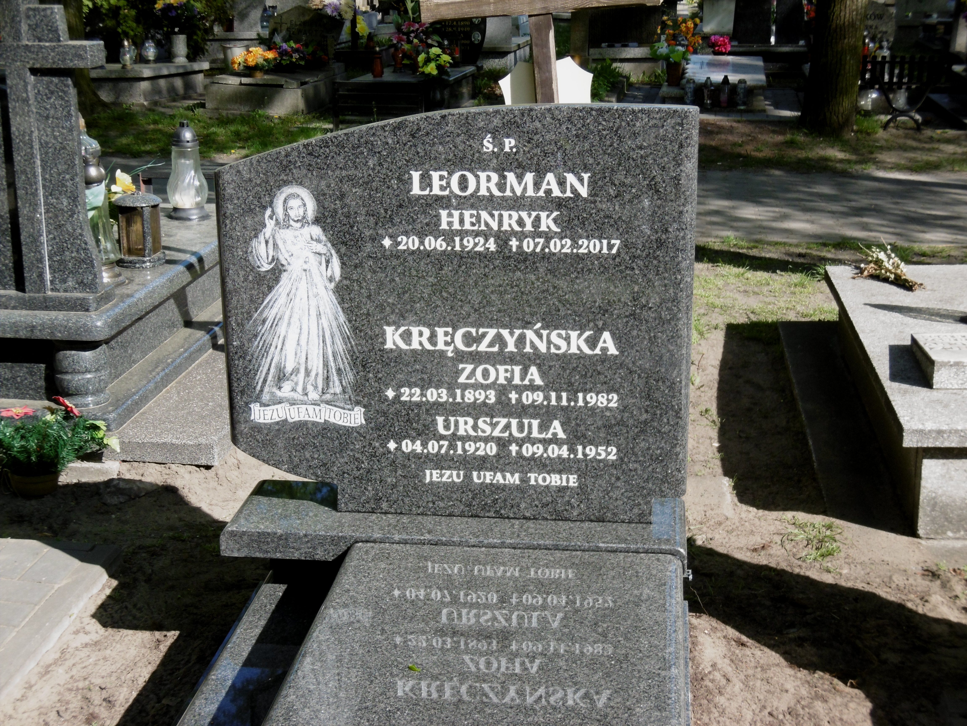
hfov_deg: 32.7
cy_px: 363
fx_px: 1648
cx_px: 484
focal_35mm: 59
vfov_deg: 24.8
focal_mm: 10.5
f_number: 4.2
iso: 100
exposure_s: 1/320
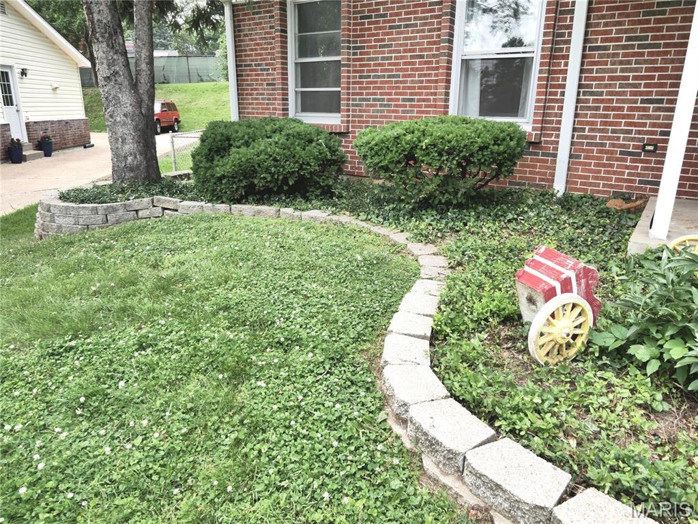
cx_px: 349
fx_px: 484
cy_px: 262
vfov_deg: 56.8
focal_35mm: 24
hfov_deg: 71.6
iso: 800
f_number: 7.1
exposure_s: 1/200
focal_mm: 12
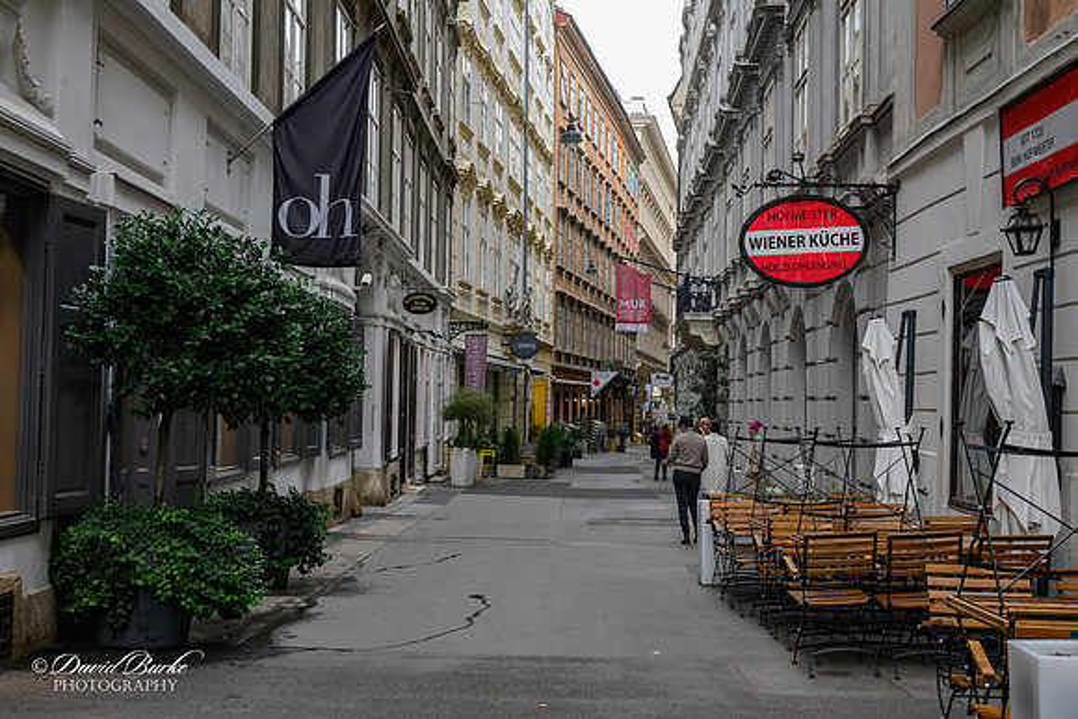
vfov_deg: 31.2
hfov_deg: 45.4
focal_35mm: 43
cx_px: 539
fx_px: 1288
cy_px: 360
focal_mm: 43
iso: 3200
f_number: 8
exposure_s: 1/250
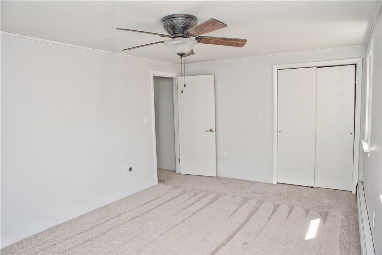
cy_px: 128
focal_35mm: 24
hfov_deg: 73.7
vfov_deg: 53.2
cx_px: 191
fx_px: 255
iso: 320
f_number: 5.6
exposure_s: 1/100
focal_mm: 24
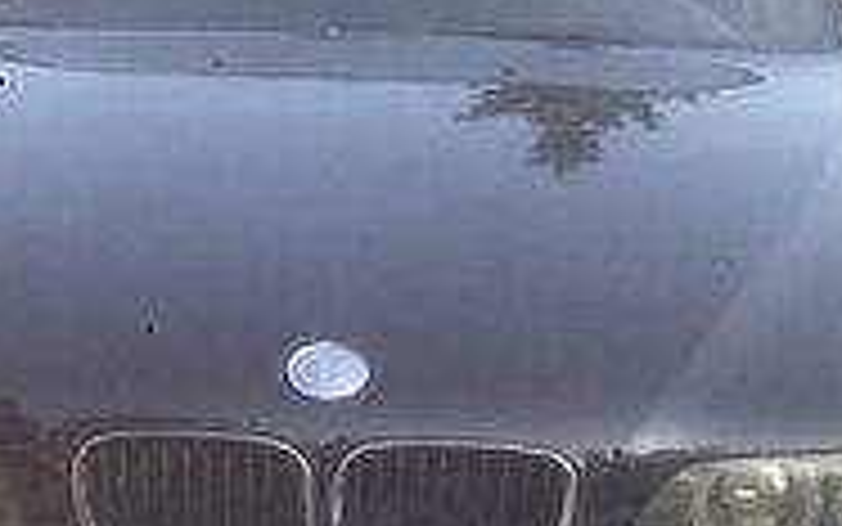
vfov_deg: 13.4
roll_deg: -2.8
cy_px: 728
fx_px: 2135
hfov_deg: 22.2
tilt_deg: -15.1
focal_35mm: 93
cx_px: 288
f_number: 2.4
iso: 50
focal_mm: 4.12
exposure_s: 1/169
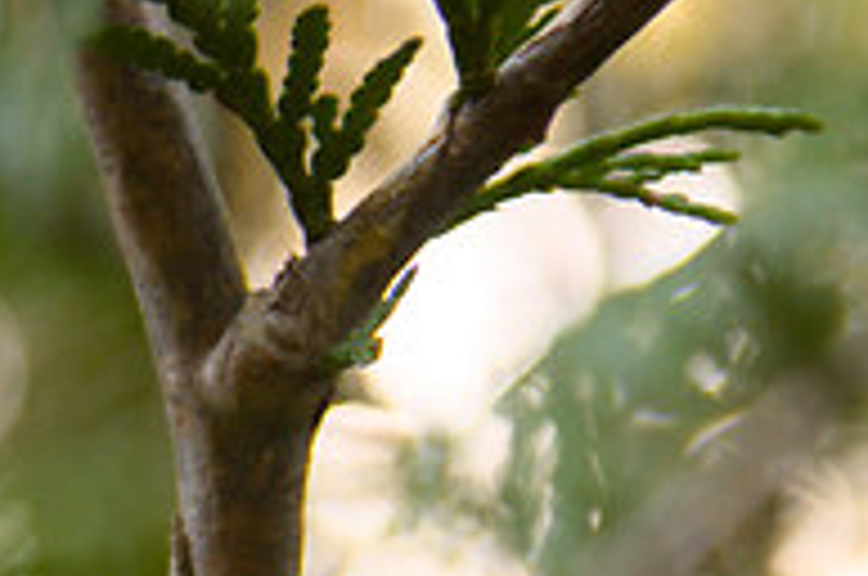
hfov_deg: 6.6
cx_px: -337
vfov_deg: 4.4
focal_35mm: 311
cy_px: 1120
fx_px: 7486
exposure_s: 1/80
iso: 200
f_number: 2.8
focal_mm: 50
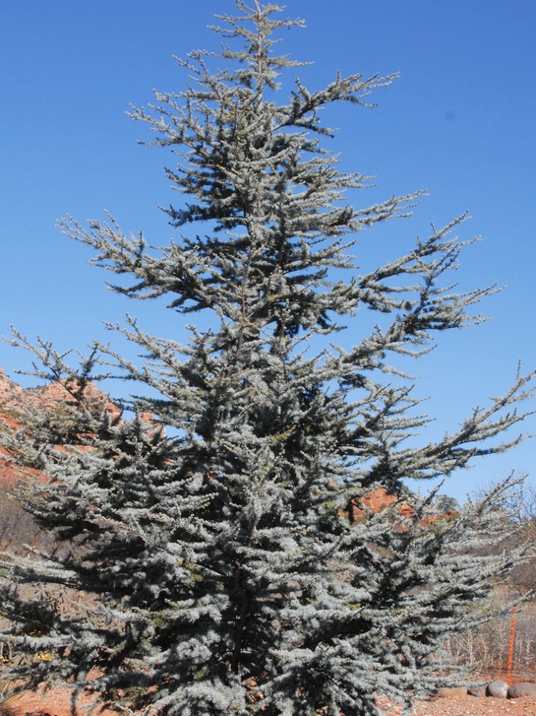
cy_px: 403
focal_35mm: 61
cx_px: 232
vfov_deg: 31.7
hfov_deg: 24.0
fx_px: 1260
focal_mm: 30
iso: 400
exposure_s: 1/500
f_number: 11
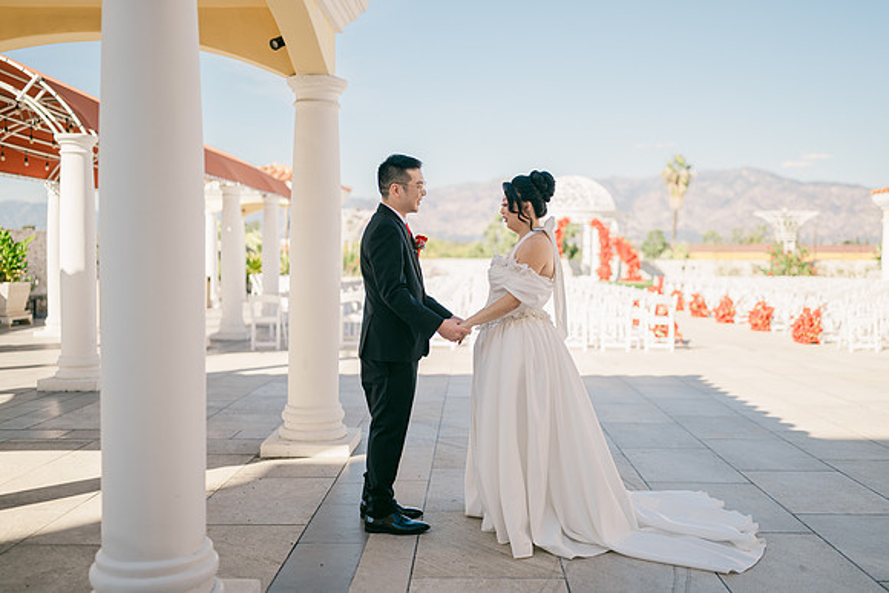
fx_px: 900
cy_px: 284
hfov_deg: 52.5
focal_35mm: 36
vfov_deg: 36.5
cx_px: 463
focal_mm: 35
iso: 64
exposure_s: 1/2500
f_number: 1.2
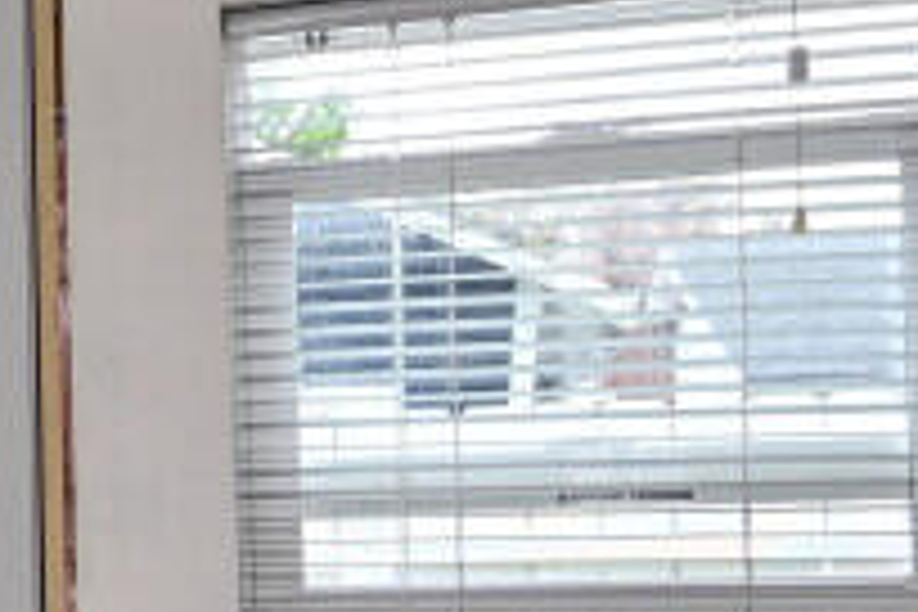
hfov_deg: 14.2
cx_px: -1228
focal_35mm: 103
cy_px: 554
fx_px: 2626
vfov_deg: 13.2
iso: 200
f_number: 5.6
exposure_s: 1/125
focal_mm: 14
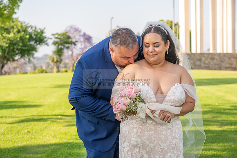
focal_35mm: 62
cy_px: 79
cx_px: 118
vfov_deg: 21.9
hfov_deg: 32.4
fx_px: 408
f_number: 4
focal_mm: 62
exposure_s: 1/160
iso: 80
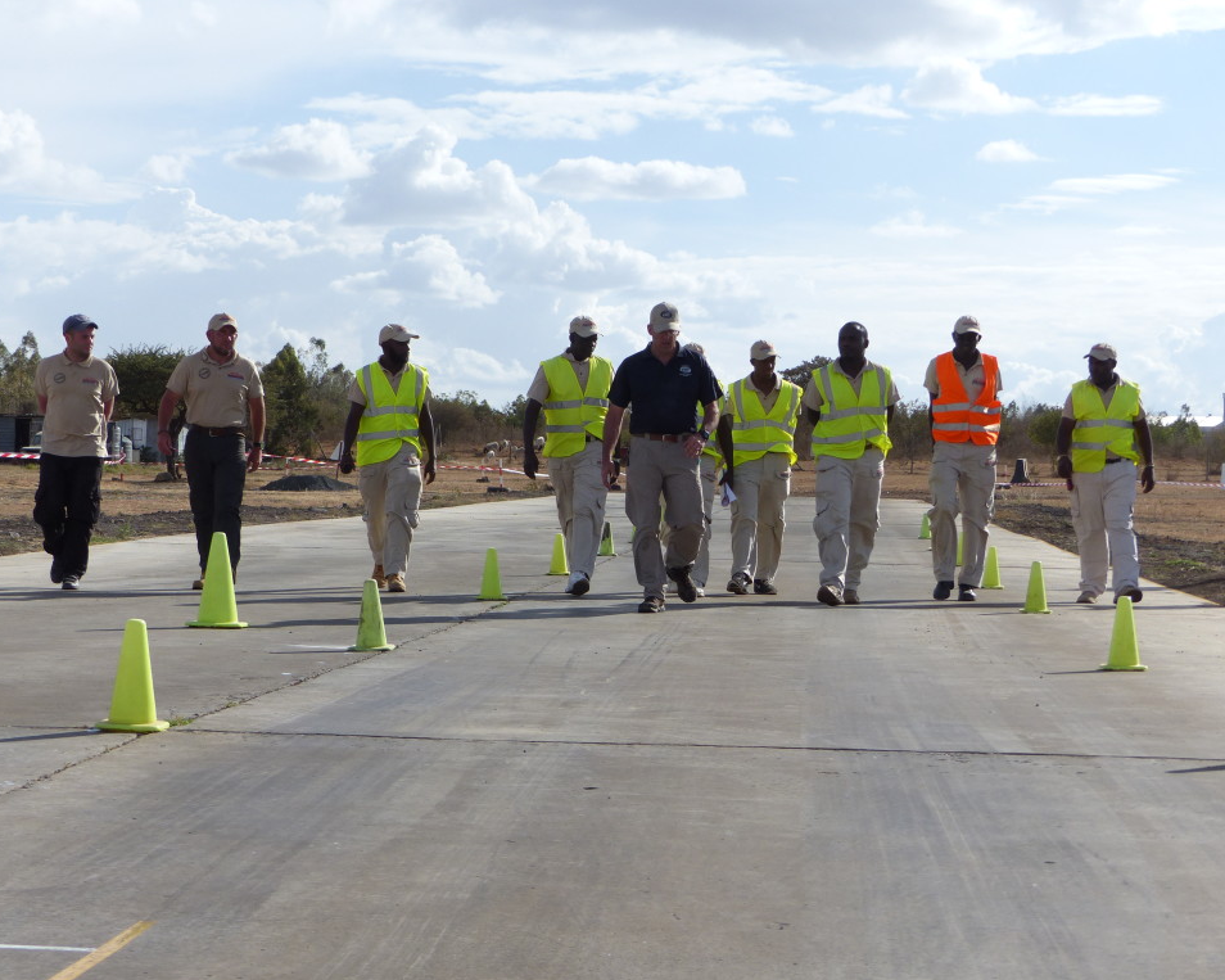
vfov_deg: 17.7
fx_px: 3154
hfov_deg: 22.0
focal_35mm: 87
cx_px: 610
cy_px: 491
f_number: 3.2
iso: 100
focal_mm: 15
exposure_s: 1/2000
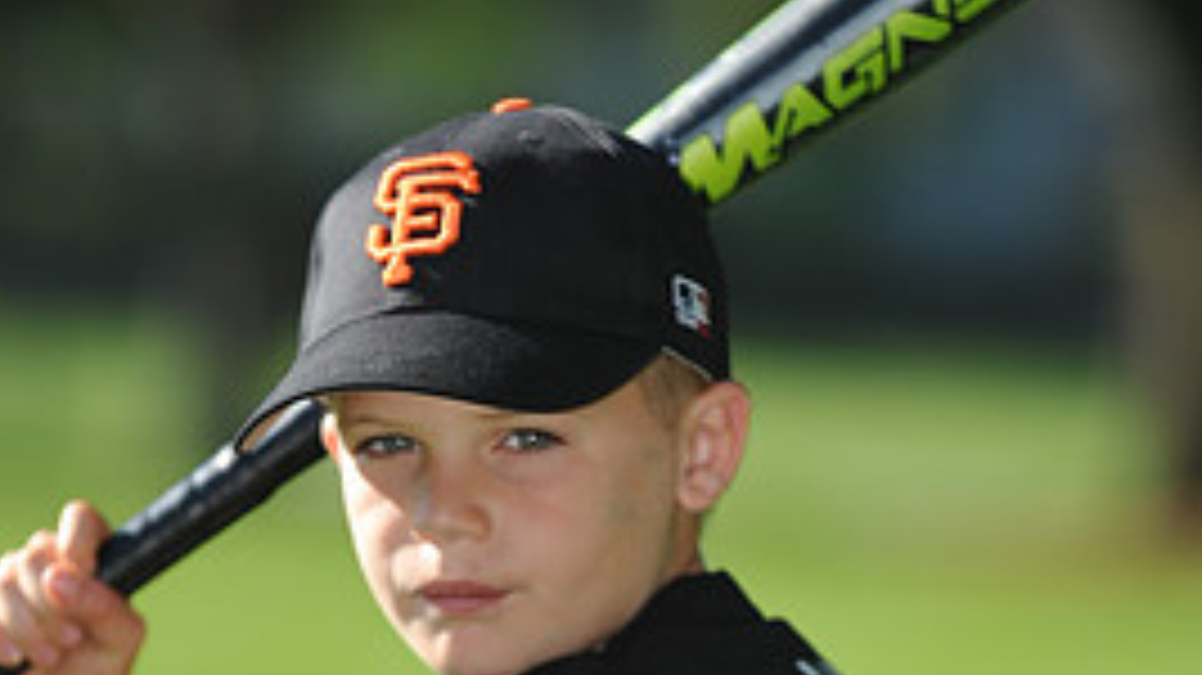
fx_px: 12681
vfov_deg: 3.0
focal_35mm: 398
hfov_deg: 5.4
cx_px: 446
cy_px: 824
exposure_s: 1/1250
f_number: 4
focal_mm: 175
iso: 200
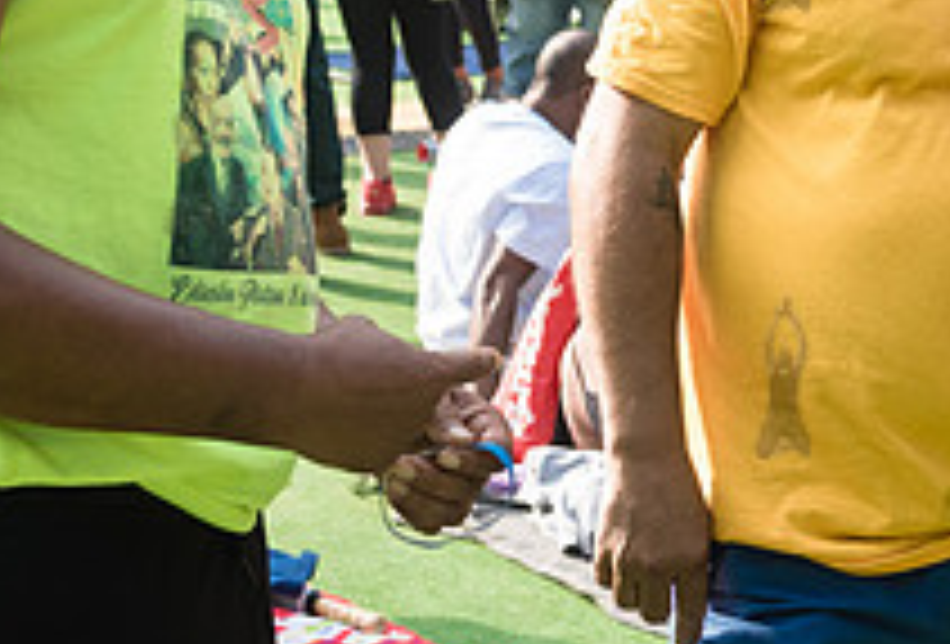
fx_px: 2732
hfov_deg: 19.2
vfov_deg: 13.3
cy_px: 11
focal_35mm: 103
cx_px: 926
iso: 500
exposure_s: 1/1000
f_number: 4.5
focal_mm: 34
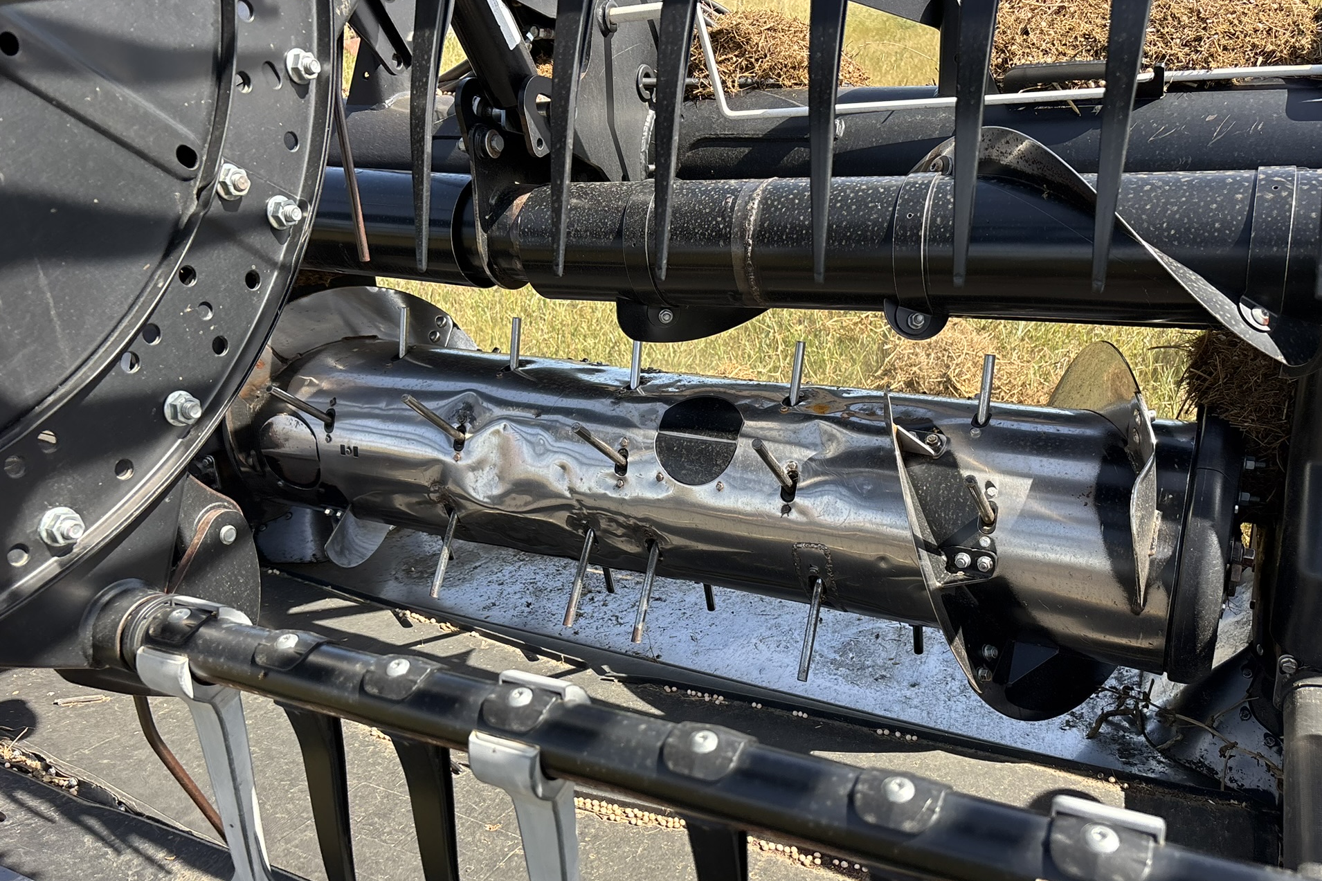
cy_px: 470
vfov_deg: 44.9
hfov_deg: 63.6
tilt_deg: -25.2
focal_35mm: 29
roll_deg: +4.9
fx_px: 1065
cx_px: 703
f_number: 1.6
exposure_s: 1/597
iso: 50
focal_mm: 5.96
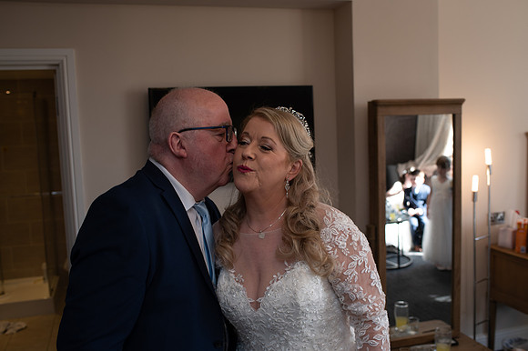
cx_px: 264
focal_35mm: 35
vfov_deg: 37.8
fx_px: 513
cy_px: 176
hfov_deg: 54.5
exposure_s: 1/80
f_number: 4
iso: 250
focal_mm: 35
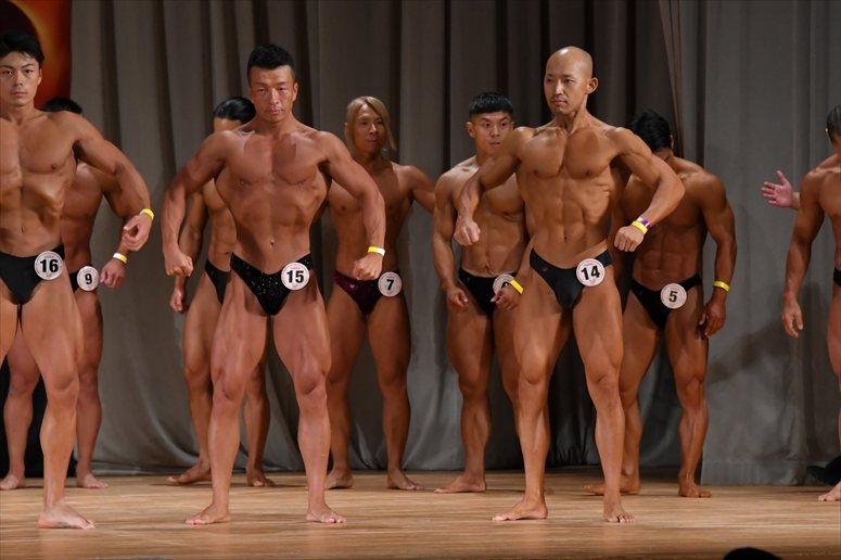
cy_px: 280
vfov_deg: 5.4
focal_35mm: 255
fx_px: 5954
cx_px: 420
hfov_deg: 8.1
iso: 3200
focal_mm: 170
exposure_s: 1/400
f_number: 5.6
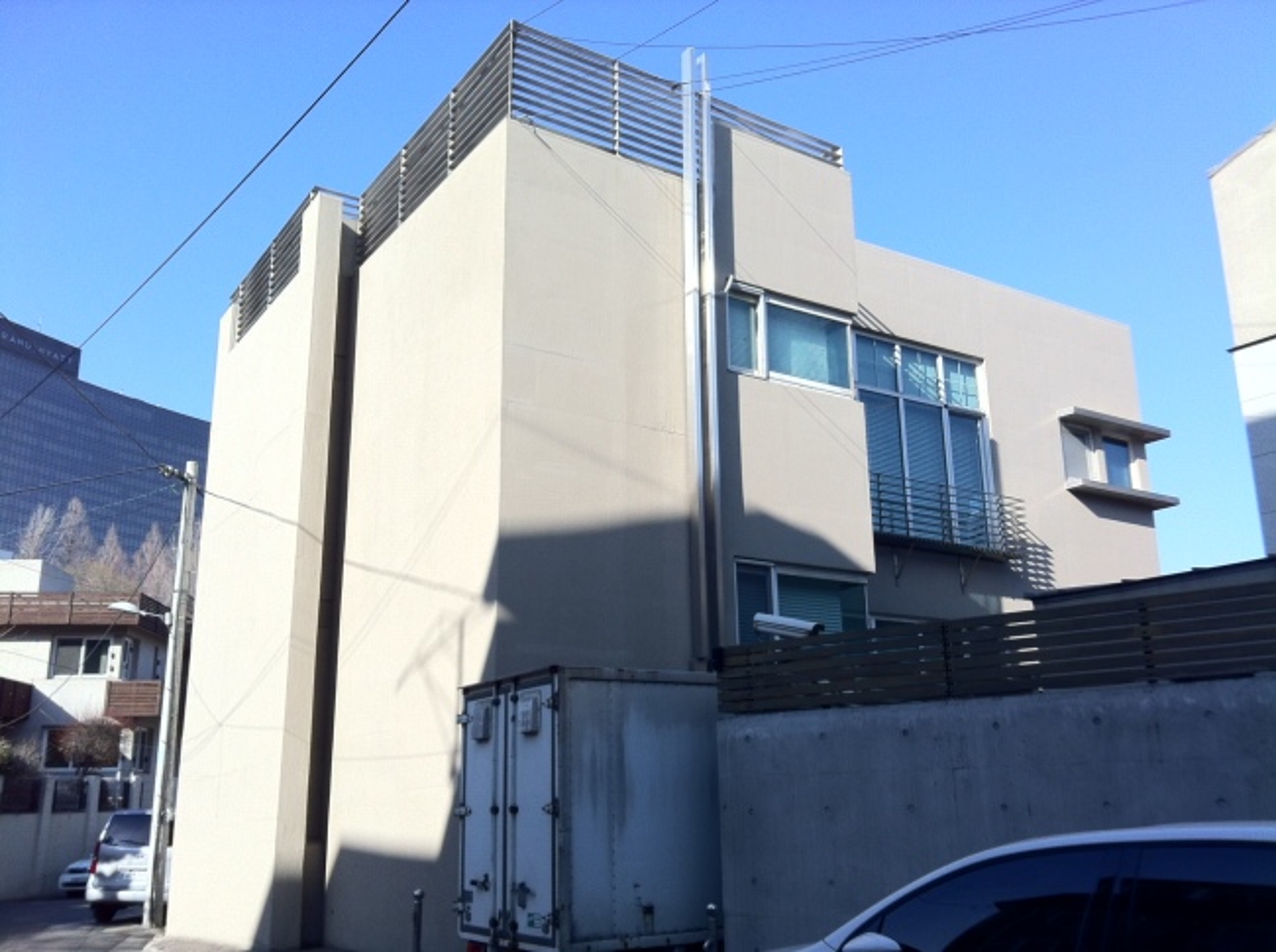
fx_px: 1288
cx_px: 638
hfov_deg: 52.7
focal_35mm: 35
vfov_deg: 40.6
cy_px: 476
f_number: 2.8
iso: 80
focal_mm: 3.85
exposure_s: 1/973
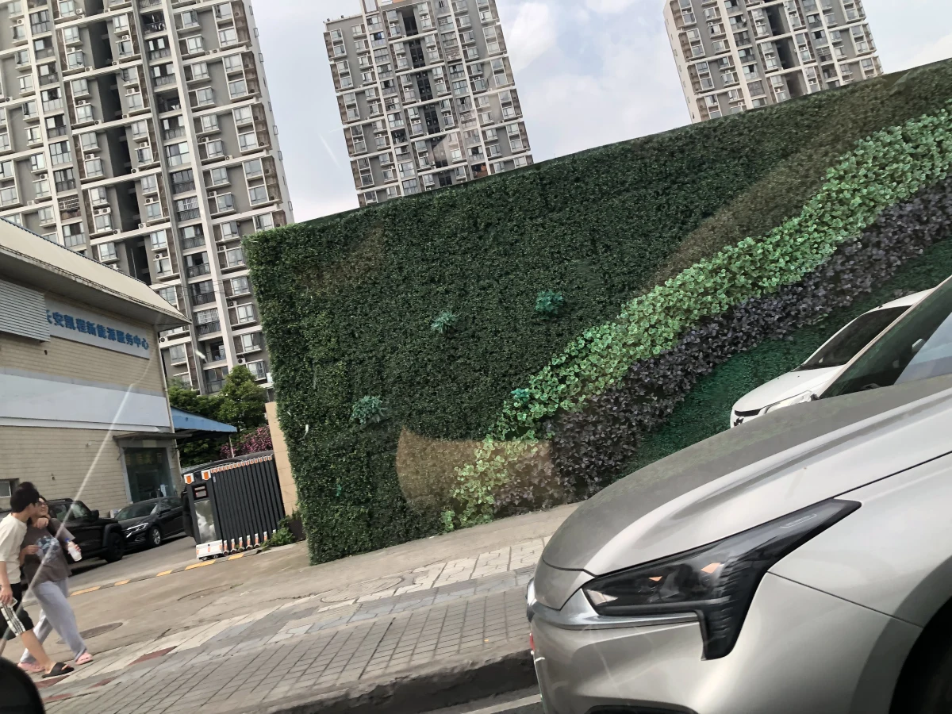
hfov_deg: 63.4
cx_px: 476
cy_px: 357
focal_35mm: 28
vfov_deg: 49.7
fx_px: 770
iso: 20
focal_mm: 4
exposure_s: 1/147
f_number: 1.8
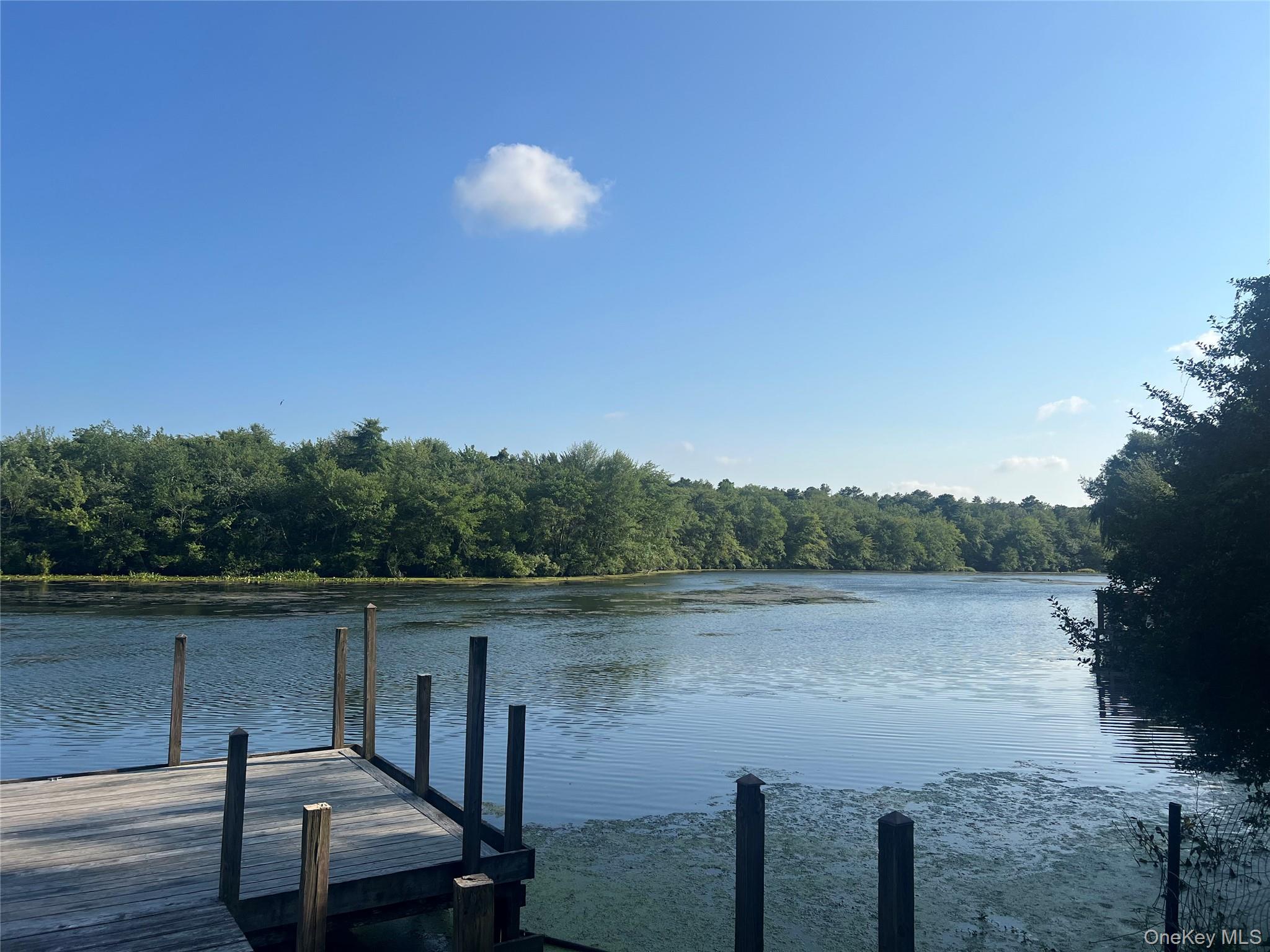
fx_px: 954
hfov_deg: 67.3
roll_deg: -1.3
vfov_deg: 53.1
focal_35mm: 26
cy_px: 476
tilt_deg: +4.3
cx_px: 635
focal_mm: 5.7
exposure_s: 1/6211
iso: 50
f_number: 1.5
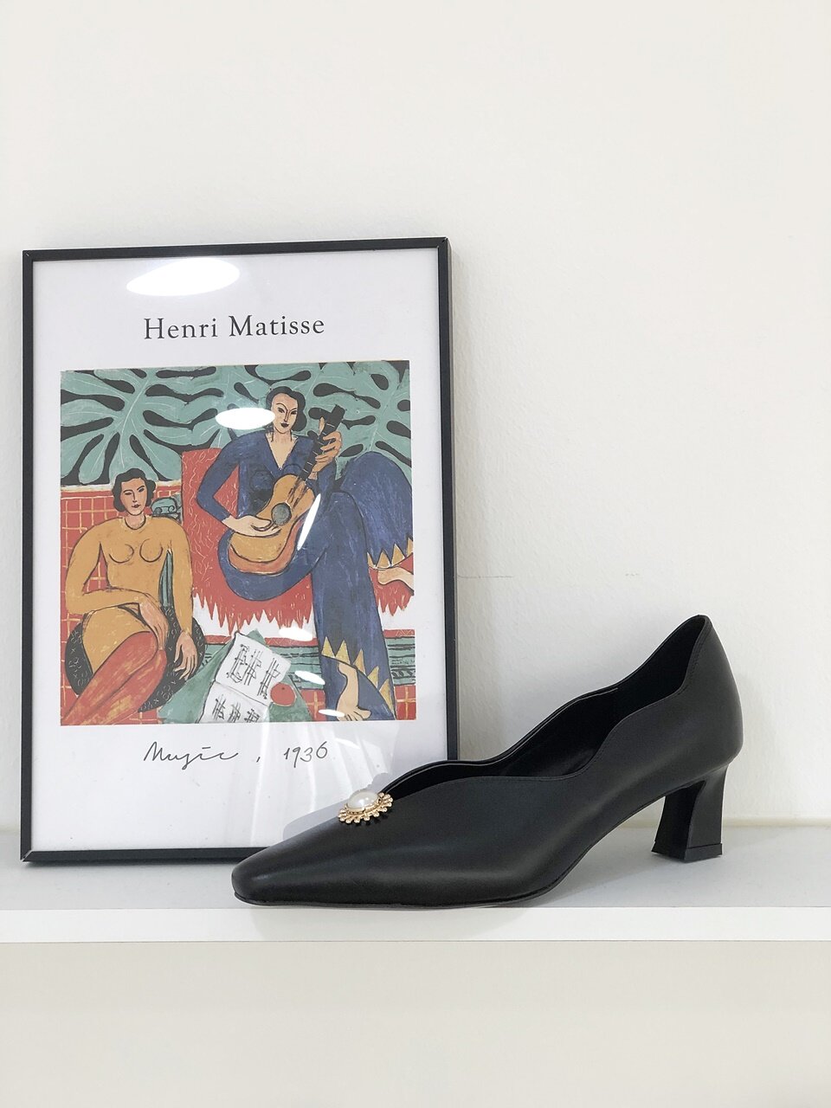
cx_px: 416
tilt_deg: -5.3
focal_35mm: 57
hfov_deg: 25.7
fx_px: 1824
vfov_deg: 33.8
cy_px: 554
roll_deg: +1.3
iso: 25
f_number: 2.8
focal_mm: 6.6
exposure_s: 1/30
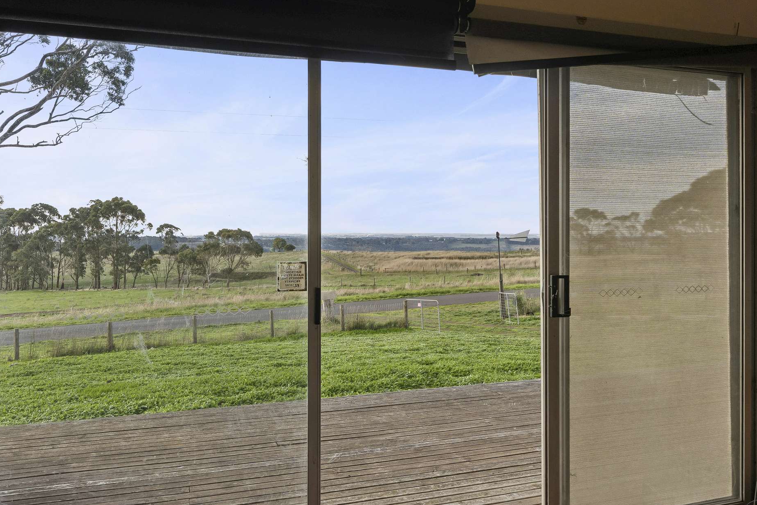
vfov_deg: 46.4
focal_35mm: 28
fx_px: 589
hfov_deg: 65.5
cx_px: 373
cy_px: 248
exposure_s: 1/60
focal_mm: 18
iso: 100
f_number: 11
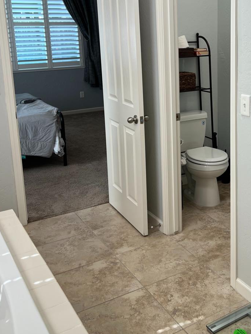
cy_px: 111
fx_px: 416
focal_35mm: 43
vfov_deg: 43.2
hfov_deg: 32.7
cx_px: 201
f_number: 1.5
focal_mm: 5.7
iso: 40
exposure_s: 1/120
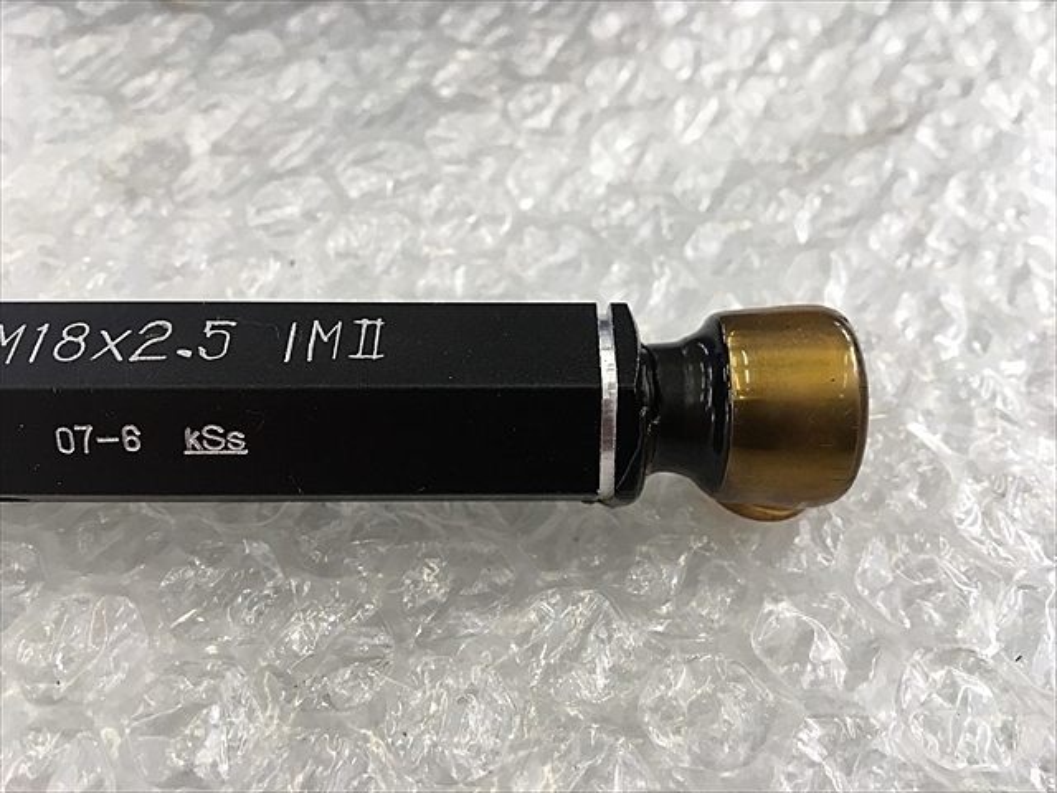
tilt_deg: -53.4
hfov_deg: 61.7
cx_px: 528
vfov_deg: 48.2
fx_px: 886
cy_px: 396
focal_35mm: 29
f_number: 2.2
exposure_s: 1/30
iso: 25
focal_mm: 4.15
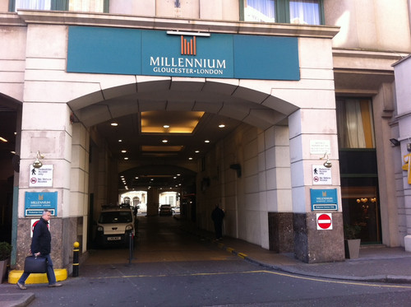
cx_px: 206
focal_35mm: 35
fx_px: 415
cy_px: 154
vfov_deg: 40.6
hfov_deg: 52.7
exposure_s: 1/120
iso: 100
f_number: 2.8
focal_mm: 3.85
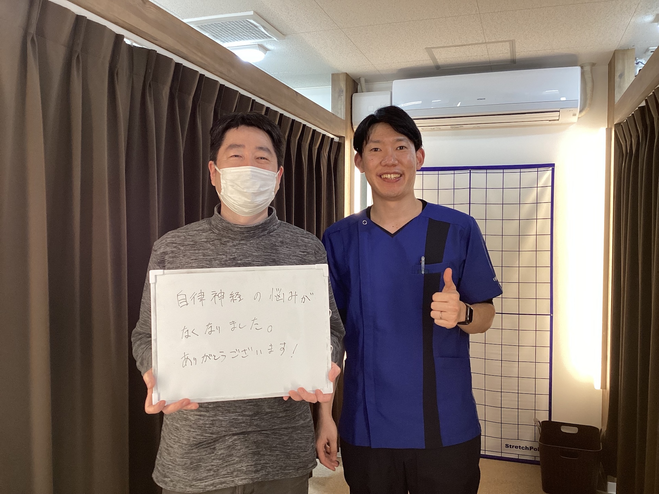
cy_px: 247
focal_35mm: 31
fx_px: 590
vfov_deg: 45.4
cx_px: 330
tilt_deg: -1.9
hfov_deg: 58.4
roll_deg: +0.1
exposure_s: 1/60
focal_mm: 3.3
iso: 125
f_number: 2.4
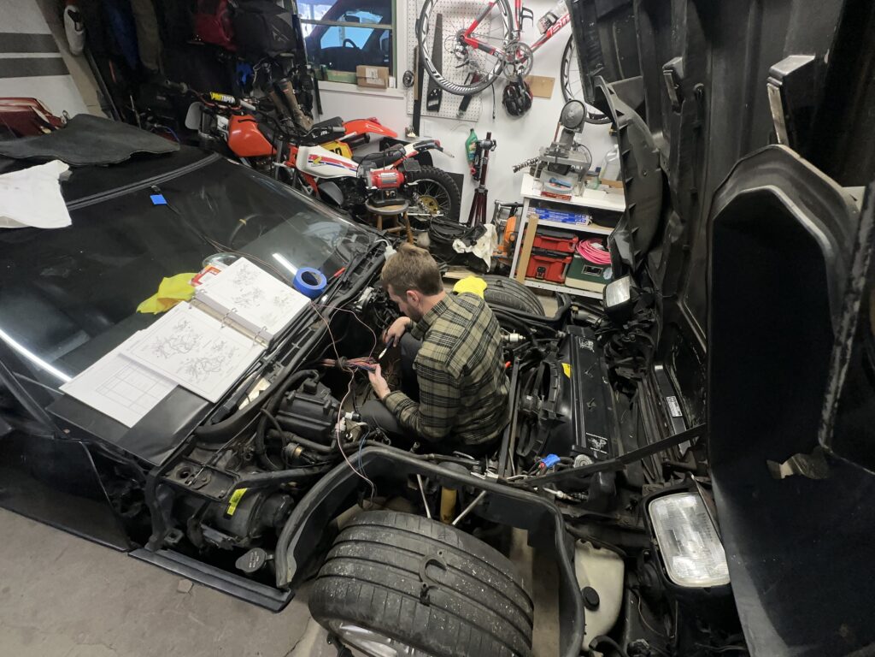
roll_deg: -4.8
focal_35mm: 14
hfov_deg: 102.1
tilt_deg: -39.3
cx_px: 438
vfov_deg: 85.7
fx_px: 354
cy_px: 328
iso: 200
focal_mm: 2.22
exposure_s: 1/120
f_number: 2.2
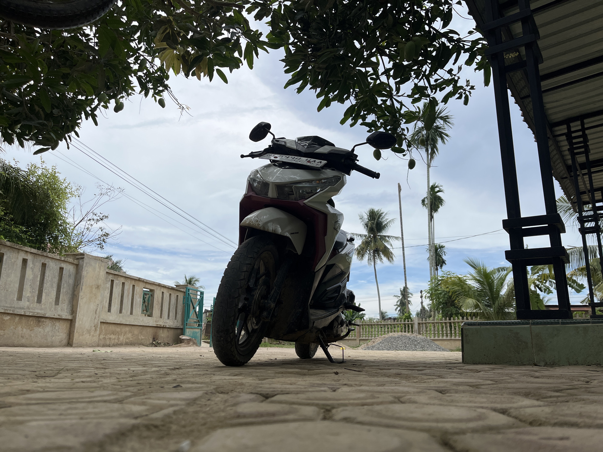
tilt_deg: +13.9
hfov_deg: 67.3
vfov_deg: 53.1
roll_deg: -0.3
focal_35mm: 26
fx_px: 453
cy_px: 226
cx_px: 302
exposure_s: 1/6897
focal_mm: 5.1
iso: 50
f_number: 1.6
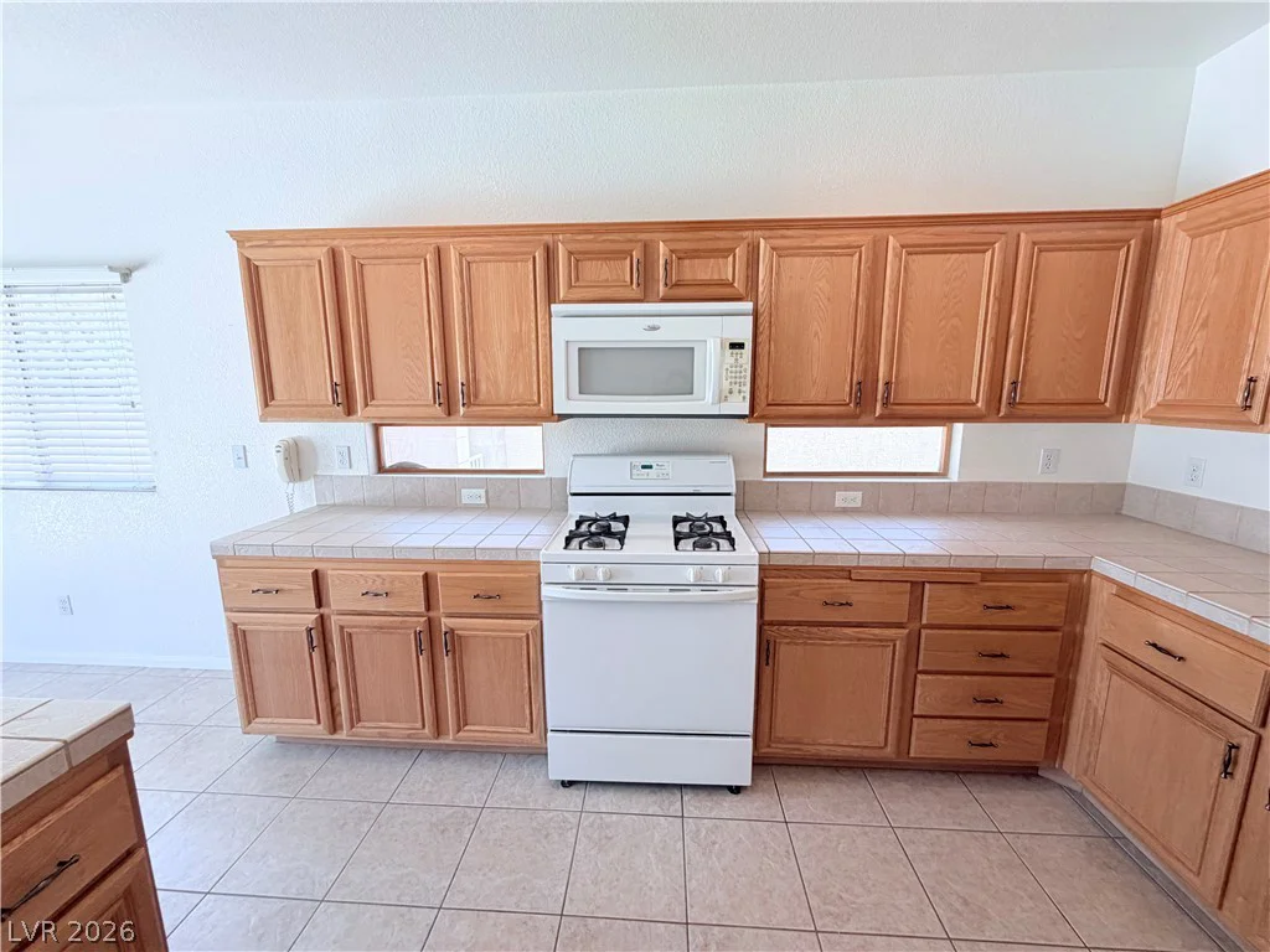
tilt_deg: -10.9
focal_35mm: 14
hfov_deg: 102.1
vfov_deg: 85.7
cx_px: 635
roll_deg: -0.2
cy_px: 476
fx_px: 514
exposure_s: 1/120
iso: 125
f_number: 2.2
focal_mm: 2.22
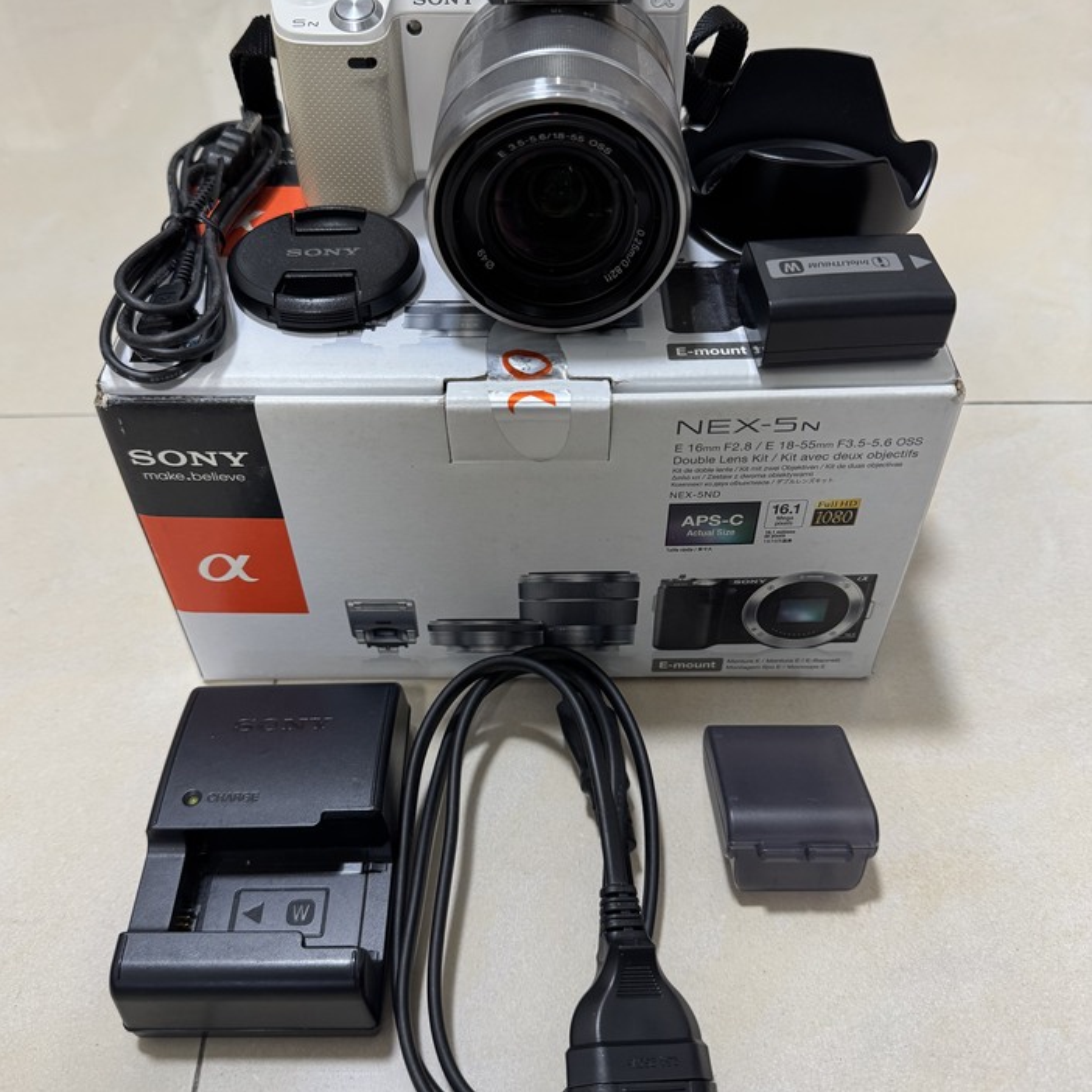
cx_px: 534
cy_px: 546
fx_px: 1035
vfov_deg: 55.6
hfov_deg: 55.6
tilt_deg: -47.0
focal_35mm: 29
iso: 250
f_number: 1.78
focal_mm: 6.76
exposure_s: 1/60
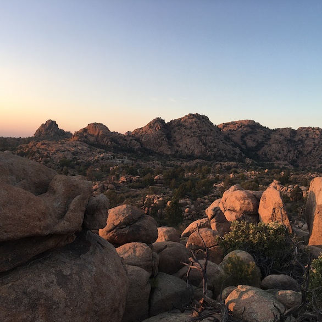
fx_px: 368
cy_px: 164
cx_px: 132
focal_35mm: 35
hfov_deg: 47.0
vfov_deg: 47.2
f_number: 2.2
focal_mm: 4.15
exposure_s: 1/151
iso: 25
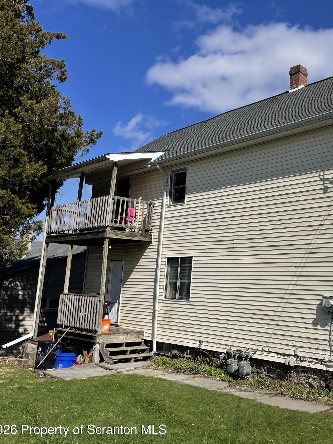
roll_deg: -2.2
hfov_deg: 39.6
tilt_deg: +8.4
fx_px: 436
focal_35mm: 34
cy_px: 224
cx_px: 280
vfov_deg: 54.0
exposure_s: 1/7407
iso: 32
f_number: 1.6
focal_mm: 5.1
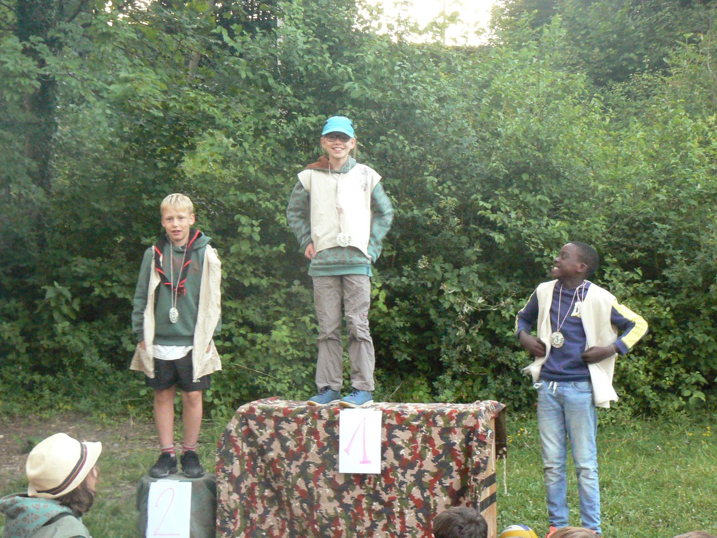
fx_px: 1450
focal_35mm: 70
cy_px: 269
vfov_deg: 21.0
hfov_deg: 27.8
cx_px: 358
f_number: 7.1
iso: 400
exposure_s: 1/10
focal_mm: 11.6
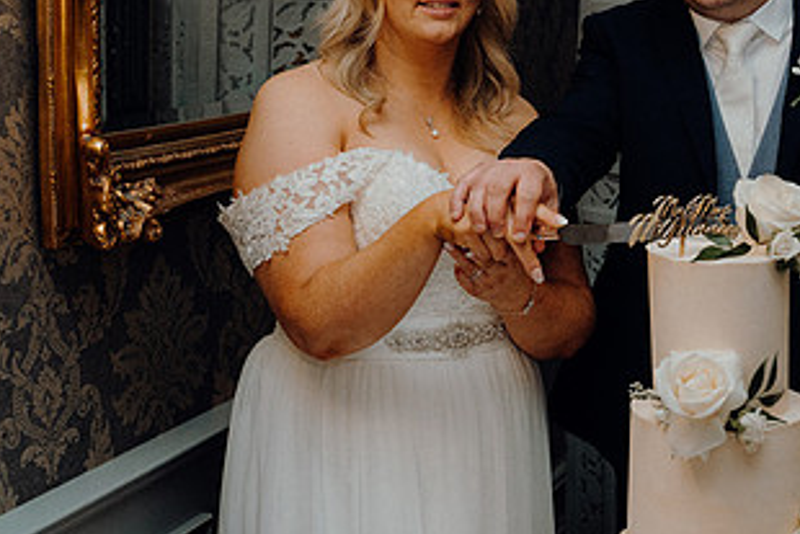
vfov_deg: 19.2
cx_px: 583
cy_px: 249
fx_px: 1578
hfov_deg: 28.1
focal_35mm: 71
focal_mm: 38
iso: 2500
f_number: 5
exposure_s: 1/160
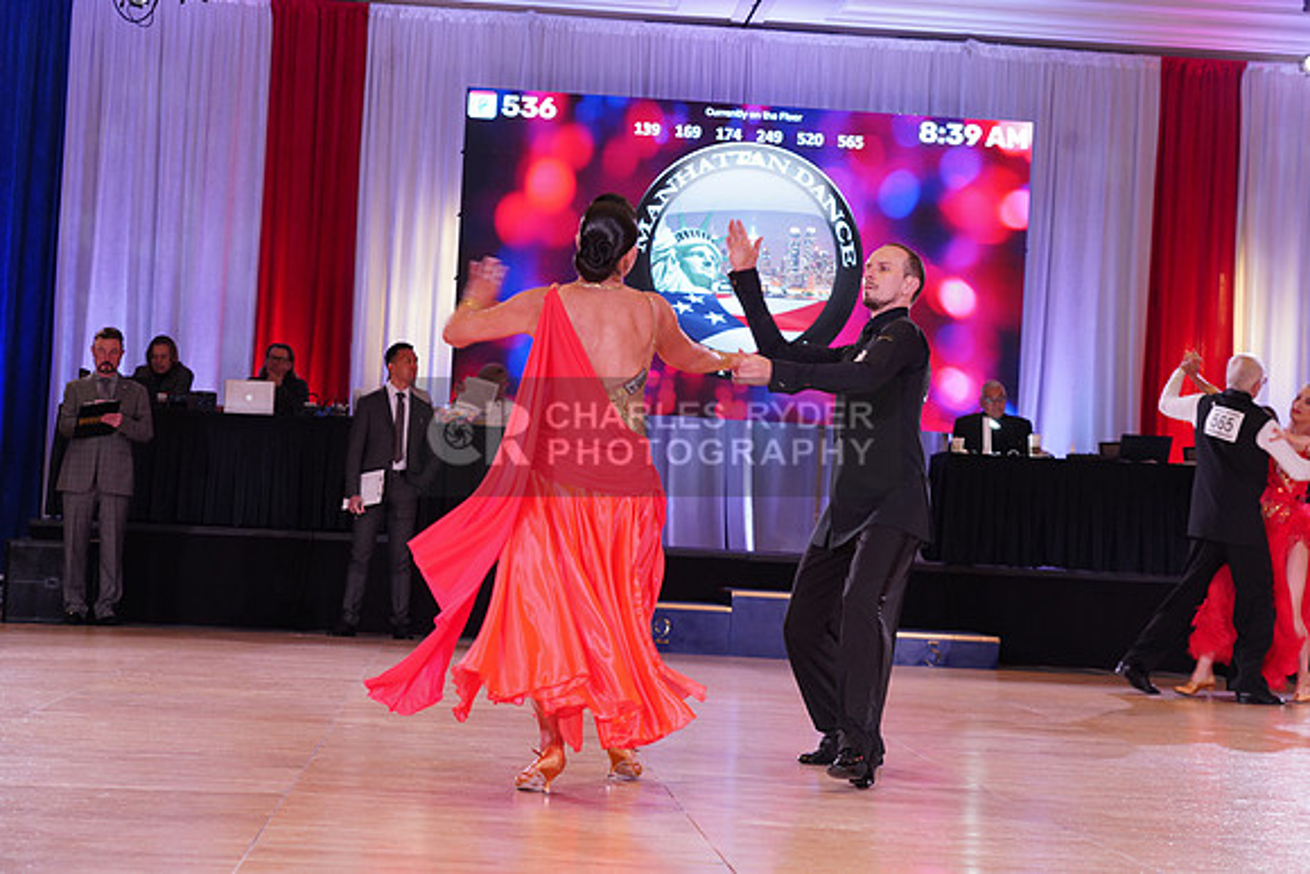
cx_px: 655
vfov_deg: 22.3
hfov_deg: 32.9
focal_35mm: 61
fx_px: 2220
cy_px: 437
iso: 1250
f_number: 5
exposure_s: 1/160
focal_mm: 61
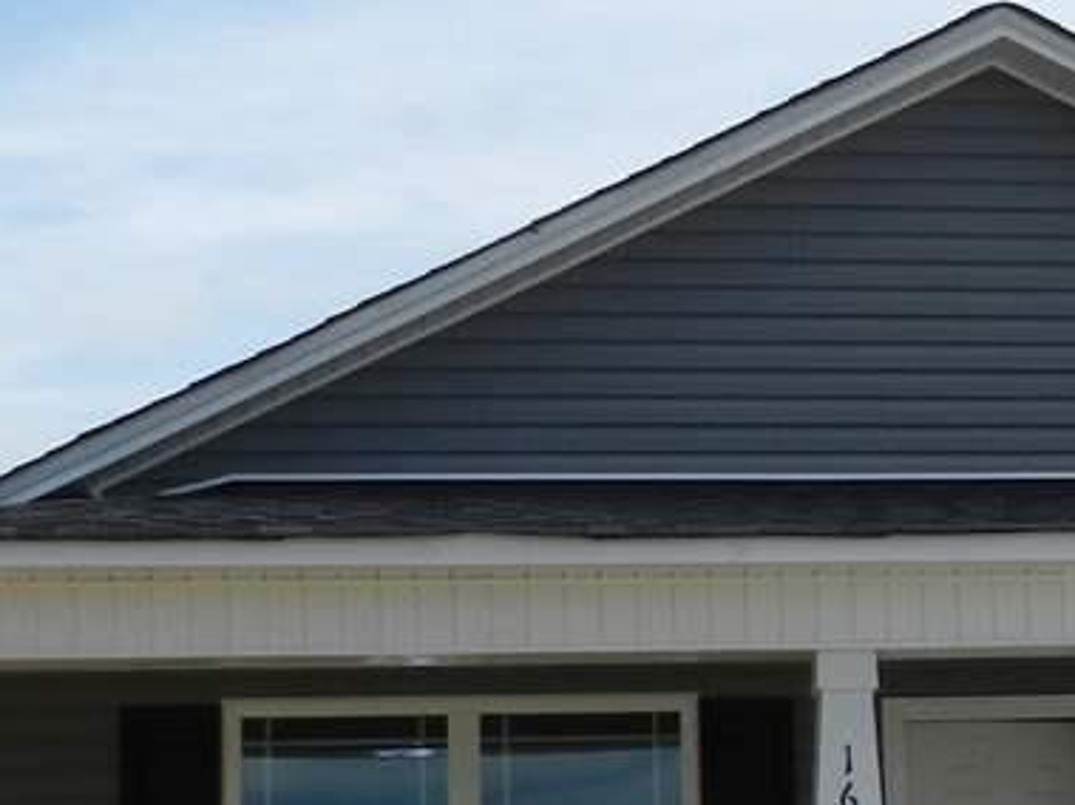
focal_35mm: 108
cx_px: 1084
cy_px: 609
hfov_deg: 17.8
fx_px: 3353
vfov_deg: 13.6
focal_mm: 5.6
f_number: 5
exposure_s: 1/1000
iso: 160
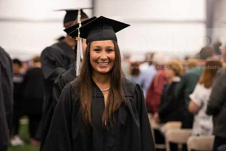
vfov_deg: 11.2
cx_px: 113
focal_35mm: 122
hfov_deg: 16.8
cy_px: 76
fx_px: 766
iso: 3200
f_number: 3.2
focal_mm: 122
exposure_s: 1/200
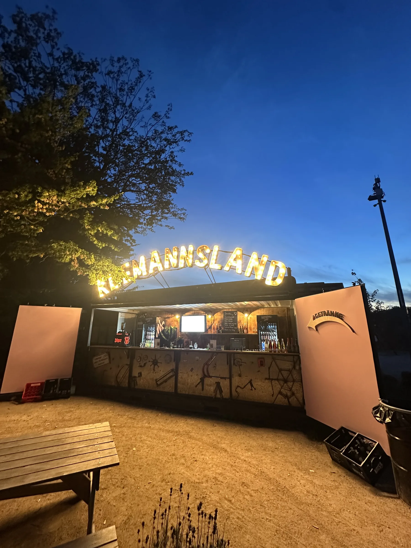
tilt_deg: +14.7
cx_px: 206
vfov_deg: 102.1
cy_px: 274
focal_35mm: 14
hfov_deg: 85.7
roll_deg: -1.5
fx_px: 222
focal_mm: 2.22
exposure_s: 1/50
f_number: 2.2
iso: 640
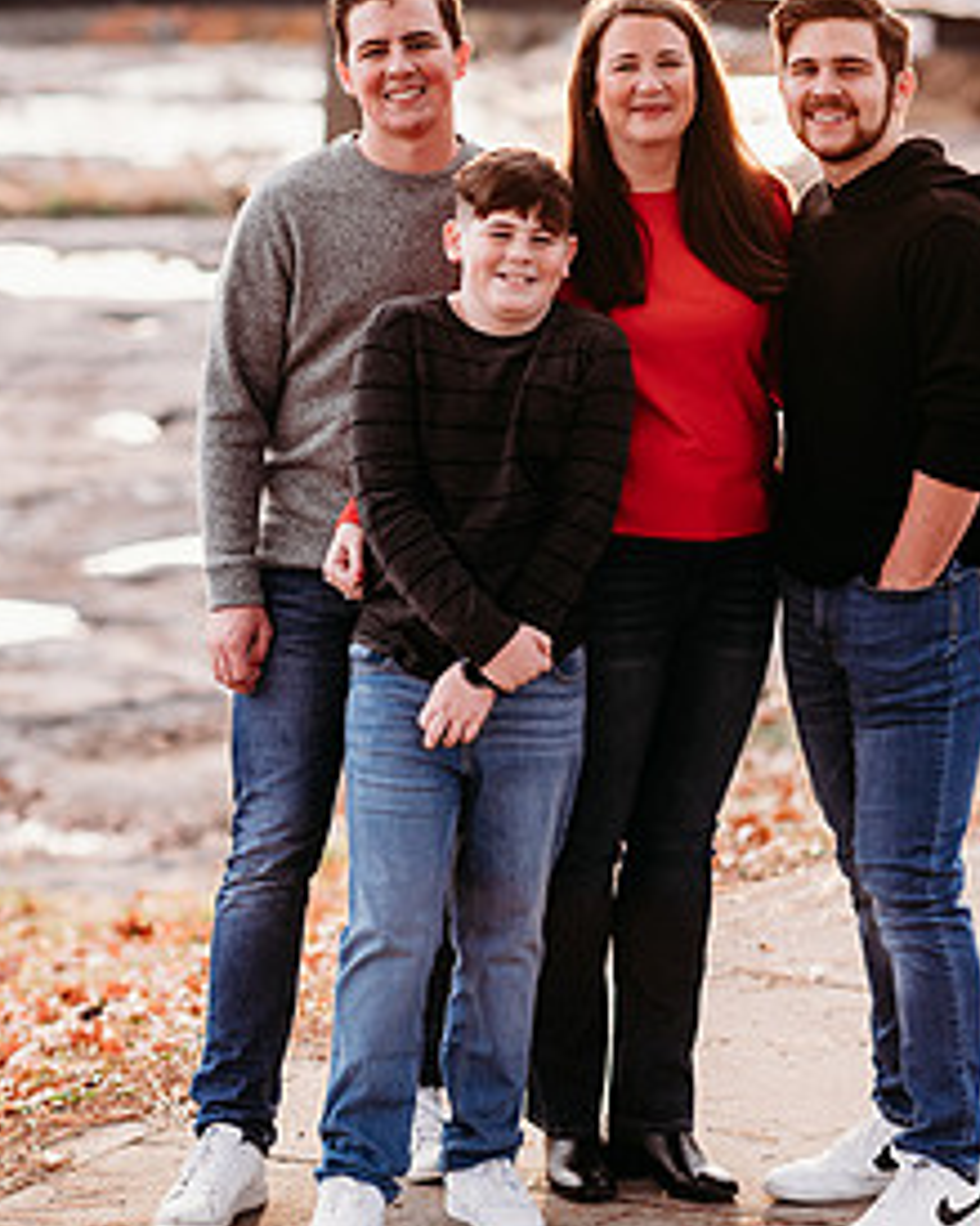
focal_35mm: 131
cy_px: 389
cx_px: 564
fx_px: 4752
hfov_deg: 11.8
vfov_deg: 14.7
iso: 320
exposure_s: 1/400
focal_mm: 85
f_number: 2.2
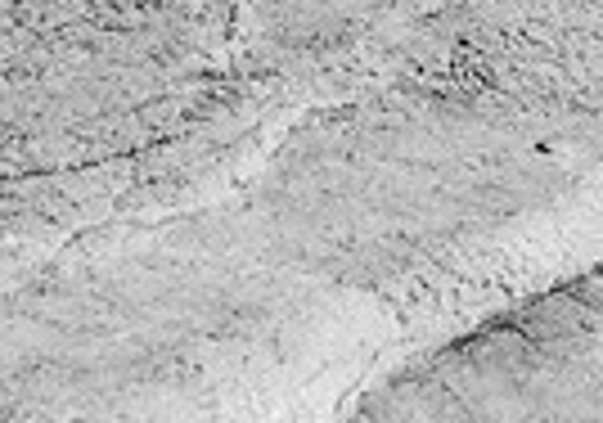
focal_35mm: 235
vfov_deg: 5.9
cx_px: 780
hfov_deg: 8.5
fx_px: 4000
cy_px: -377
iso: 100
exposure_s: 1/640
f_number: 4
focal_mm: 50
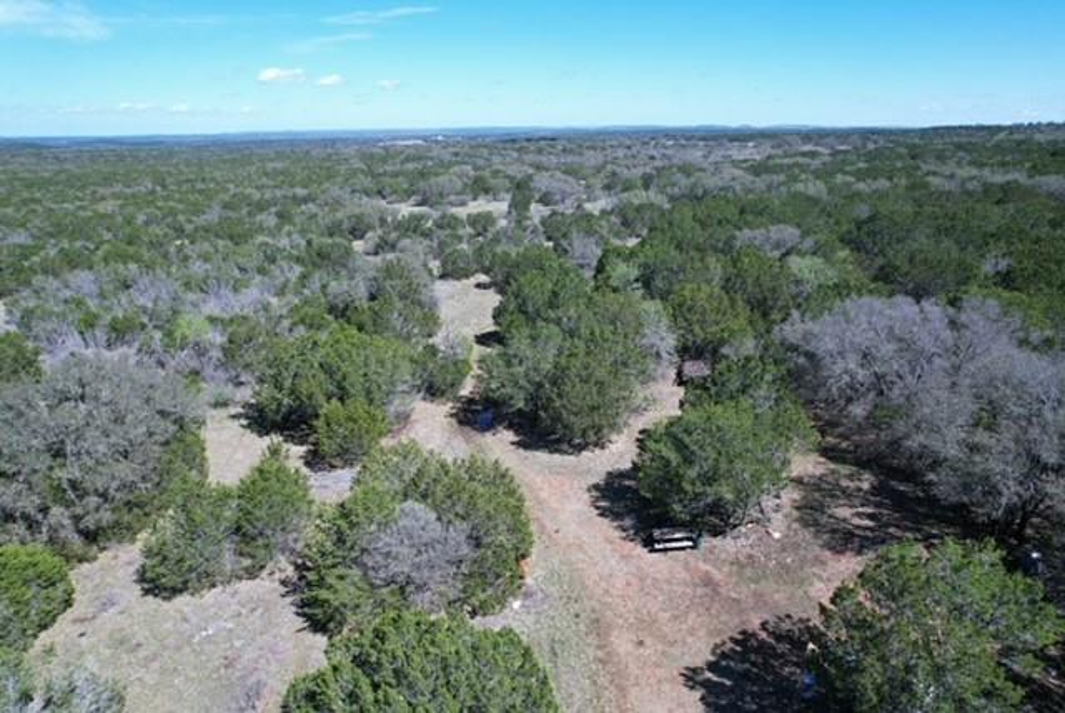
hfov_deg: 78.5
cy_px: 356
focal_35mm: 22
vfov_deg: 57.3
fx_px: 651
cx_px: 532
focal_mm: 8.38
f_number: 2.8
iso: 100
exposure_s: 1/1250
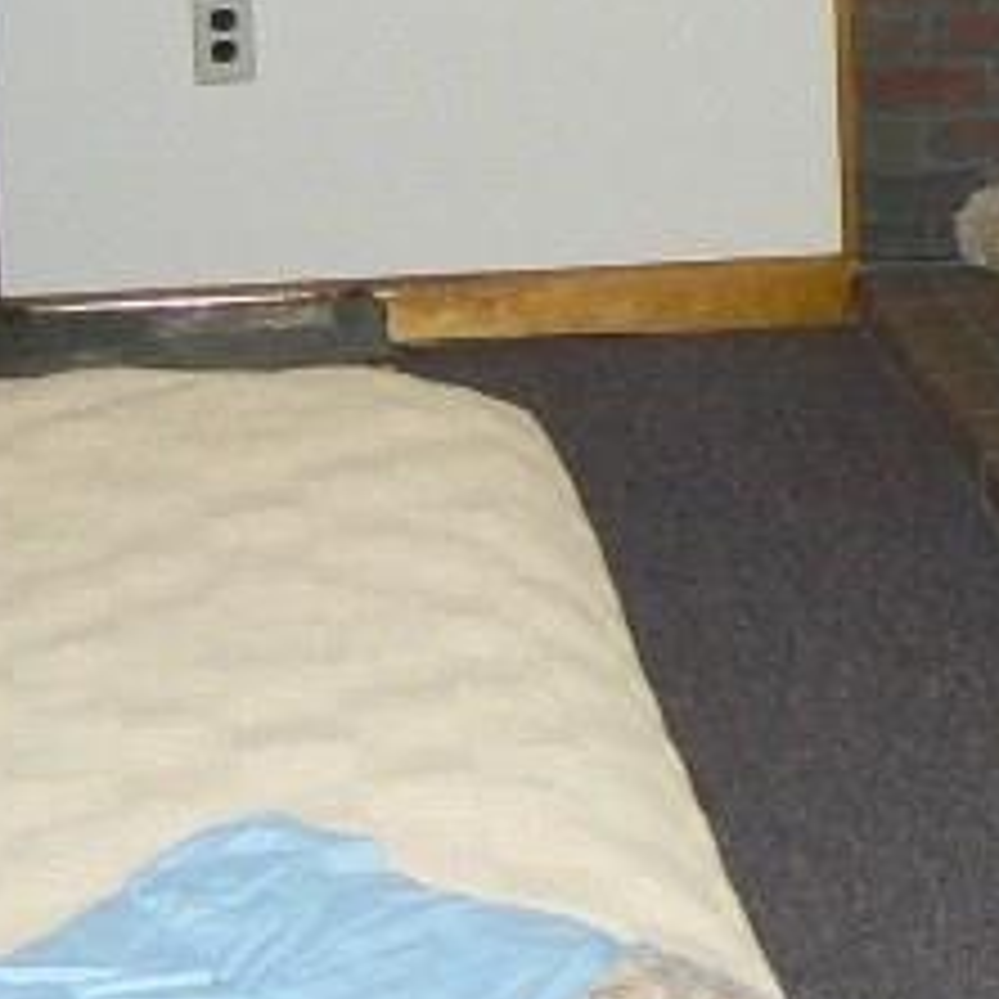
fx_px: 4800
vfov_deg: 11.8
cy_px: 122
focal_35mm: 147
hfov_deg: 11.4
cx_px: 1454
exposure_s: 1/30
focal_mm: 6
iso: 200
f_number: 2.8
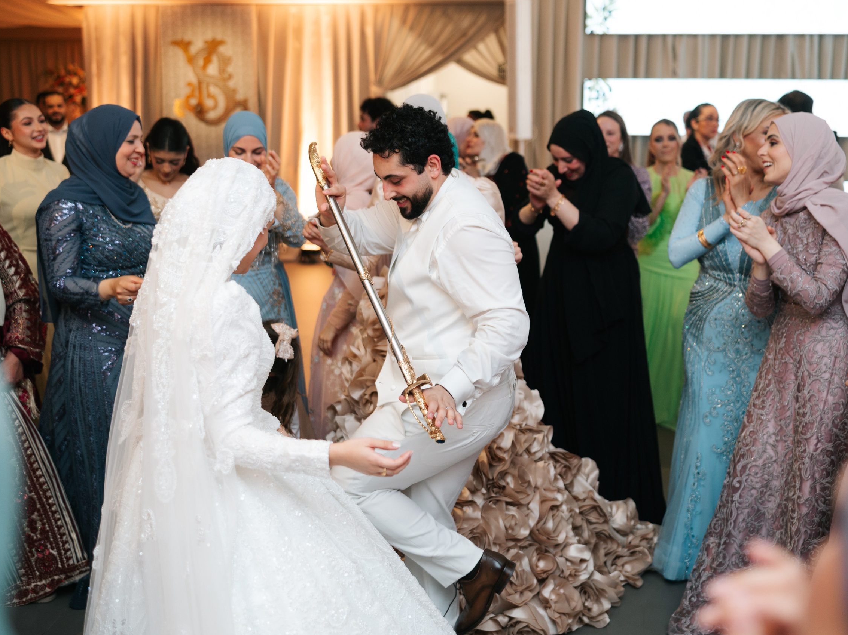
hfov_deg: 44.8
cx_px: 445
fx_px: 1029
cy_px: 293
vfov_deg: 34.3
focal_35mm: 42
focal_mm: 35
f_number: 2
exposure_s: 1/160
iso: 640
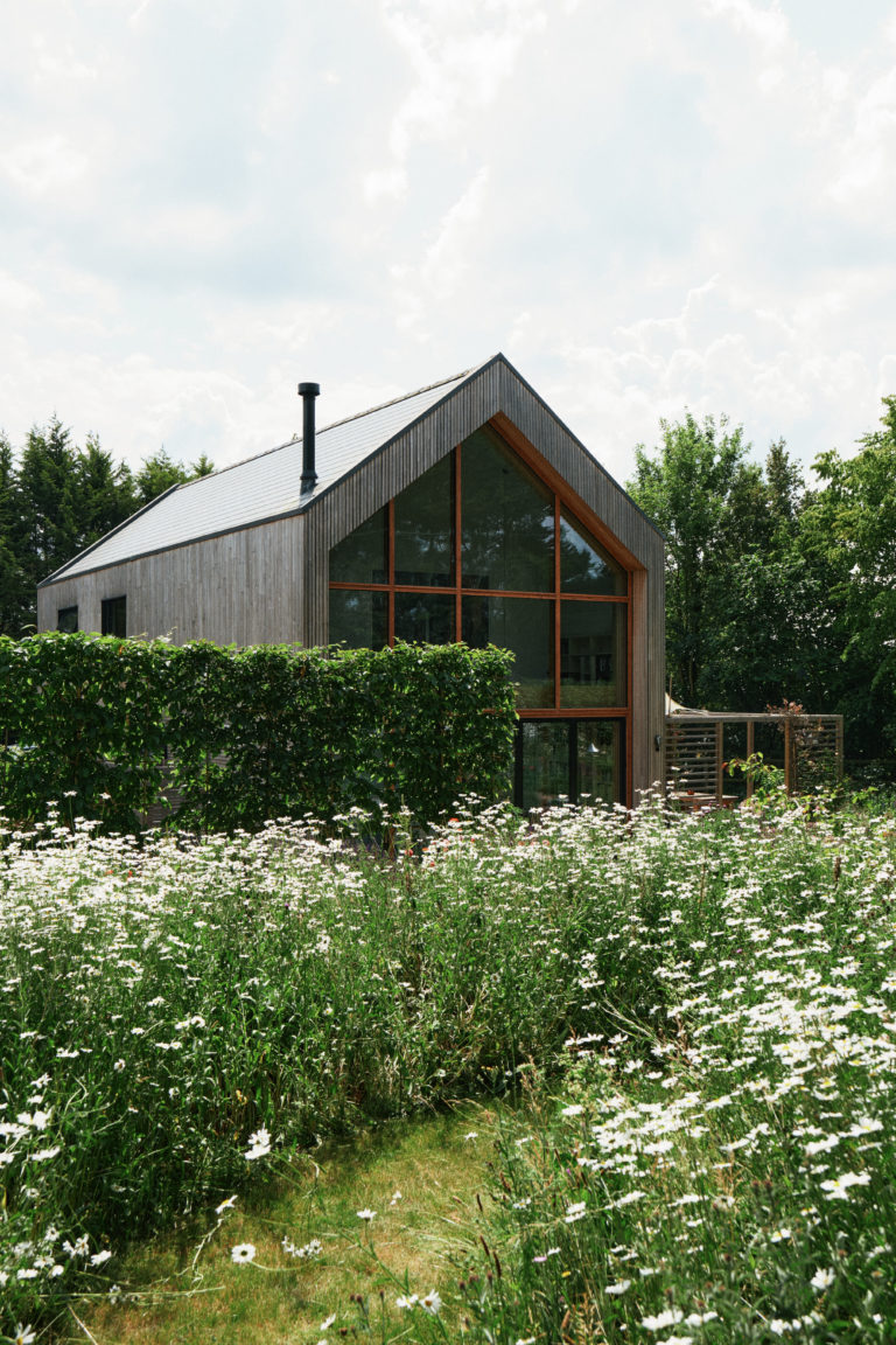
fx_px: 1232
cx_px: 448
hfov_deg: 40.0
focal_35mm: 33
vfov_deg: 57.2
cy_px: 672
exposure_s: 1/800
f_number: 5.6
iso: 200
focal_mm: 22
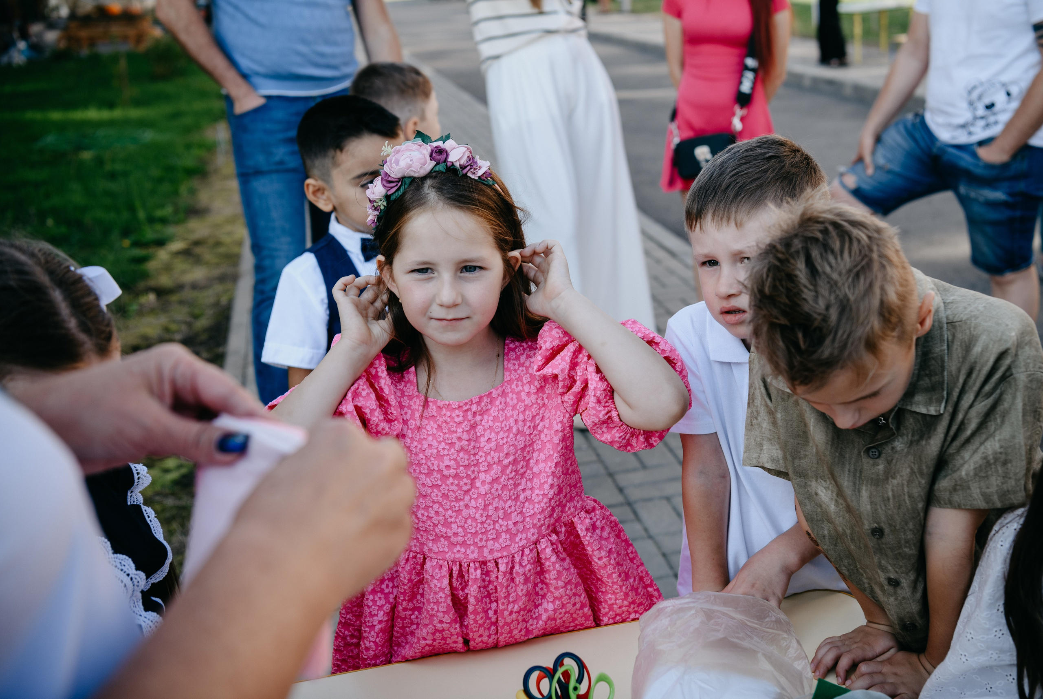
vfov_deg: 31.0
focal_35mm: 43
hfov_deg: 45.0
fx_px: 1257
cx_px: 565
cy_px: 322
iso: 160
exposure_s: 1/400
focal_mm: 40
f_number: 3.5
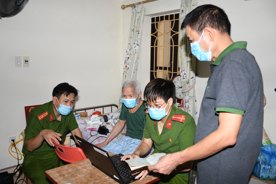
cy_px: 92
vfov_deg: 43.6
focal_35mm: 30
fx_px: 230
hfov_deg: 61.9
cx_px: 138
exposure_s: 1/200
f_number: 4.5
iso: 125
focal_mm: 20
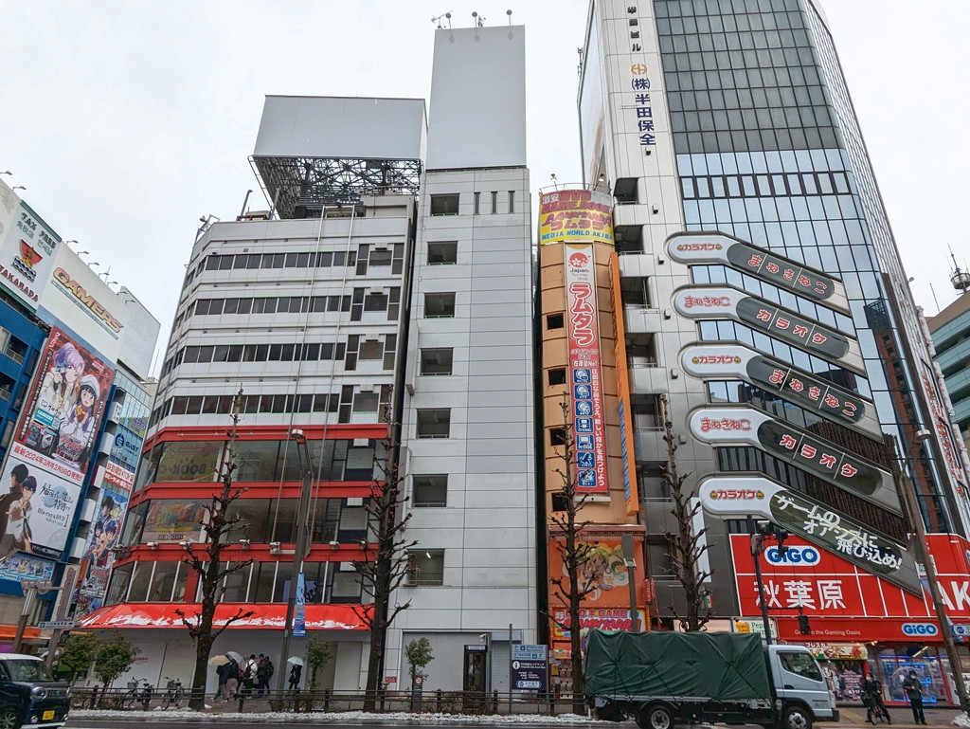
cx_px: 485
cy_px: 364
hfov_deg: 94.5
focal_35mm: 16
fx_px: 449
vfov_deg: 78.2
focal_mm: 2.35
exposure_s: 1/1256
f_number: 2.2
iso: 51
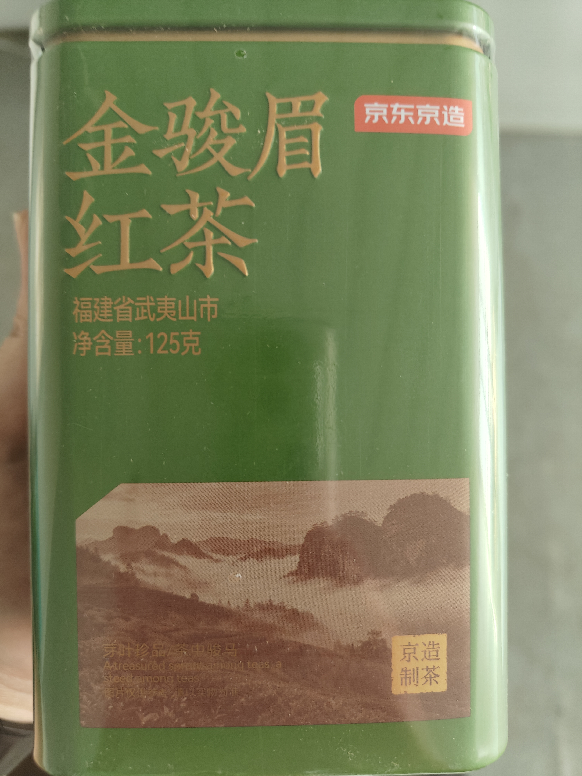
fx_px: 538
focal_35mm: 24
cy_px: 388
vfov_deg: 71.6
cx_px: 291
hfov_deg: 56.8
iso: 200
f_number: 1.8
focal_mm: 5.59
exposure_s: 1/50
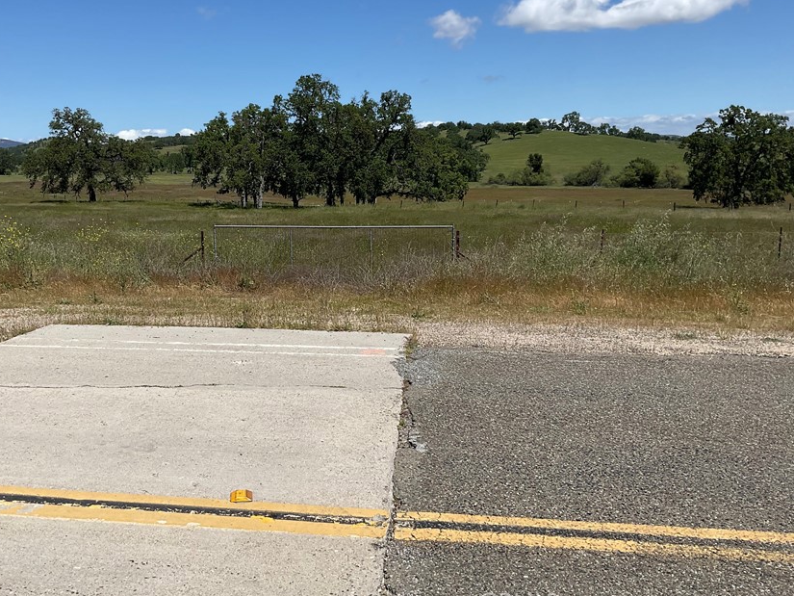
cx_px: 309
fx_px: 826
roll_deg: +0.5
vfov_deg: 39.5
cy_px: 246
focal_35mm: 36
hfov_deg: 50.9
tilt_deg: -7.4
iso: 16
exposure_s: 1/3534
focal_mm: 3
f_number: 1.8
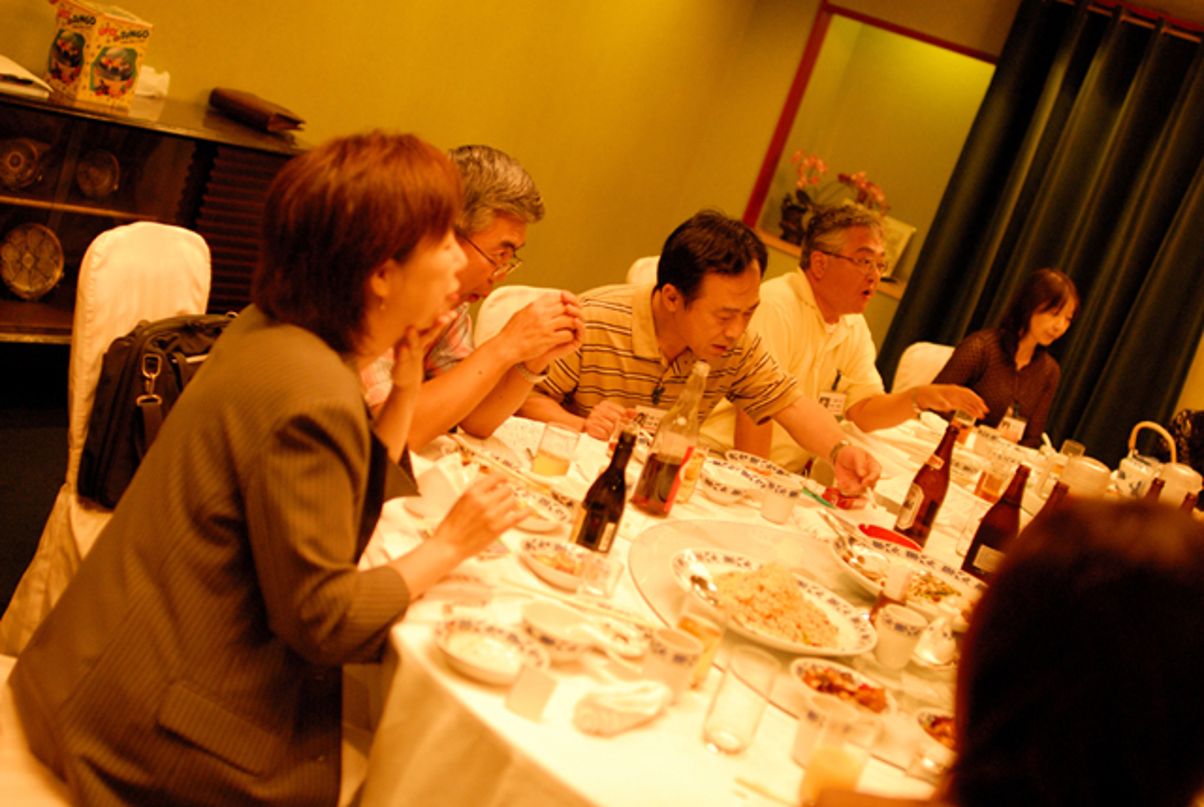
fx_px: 1407
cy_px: 404
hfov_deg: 46.3
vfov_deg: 32.0
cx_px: 602
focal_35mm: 42
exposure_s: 1/80
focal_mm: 28
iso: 800
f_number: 2
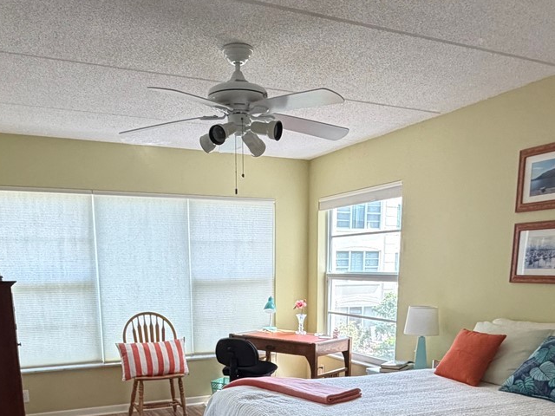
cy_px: 385
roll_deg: +0.7
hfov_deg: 52.6
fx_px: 561
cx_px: 265
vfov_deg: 37.6
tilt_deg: -12.0
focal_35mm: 35
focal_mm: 2.22
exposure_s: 1/121
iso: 250
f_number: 2.2
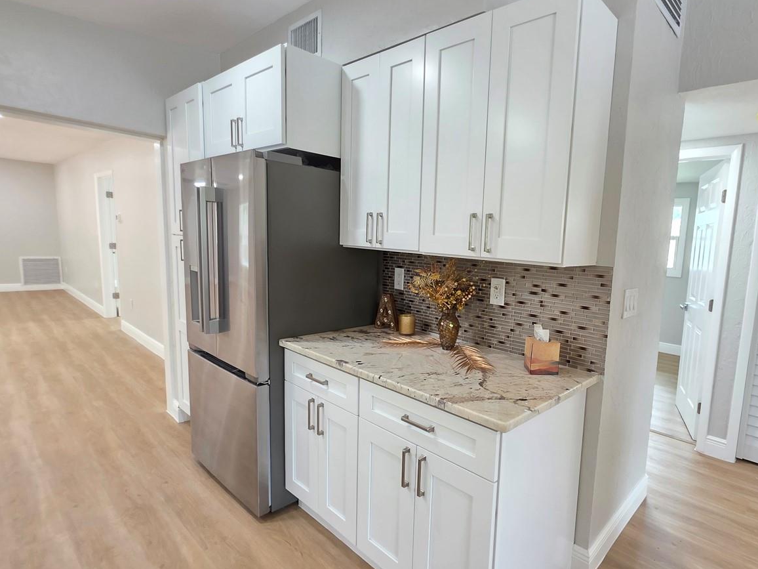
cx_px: 471
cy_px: 293
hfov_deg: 86.1
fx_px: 394
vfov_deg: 71.6
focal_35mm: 18
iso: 160
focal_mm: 2.2
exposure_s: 1/60
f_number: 1.9
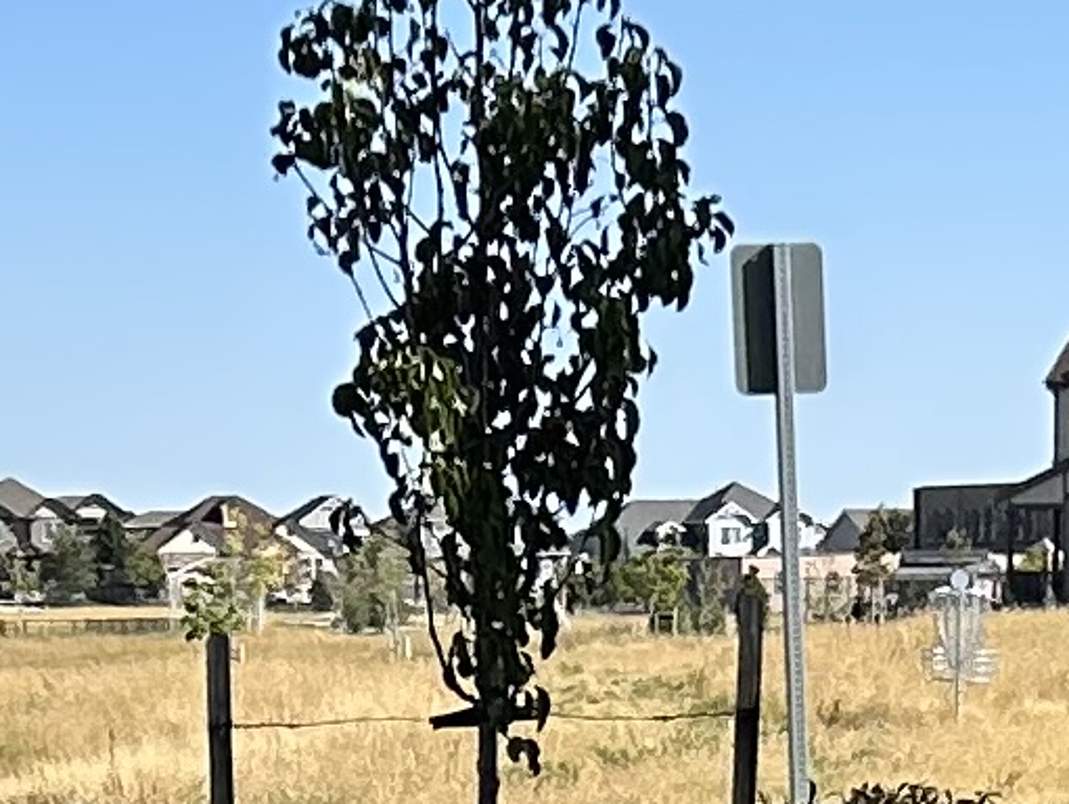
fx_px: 6335
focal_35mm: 205
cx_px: 632
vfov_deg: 6.7
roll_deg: +0.8
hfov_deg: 9.6
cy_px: 2221
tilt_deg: -14.5
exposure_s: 1/2571
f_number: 1.5
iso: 50
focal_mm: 5.7
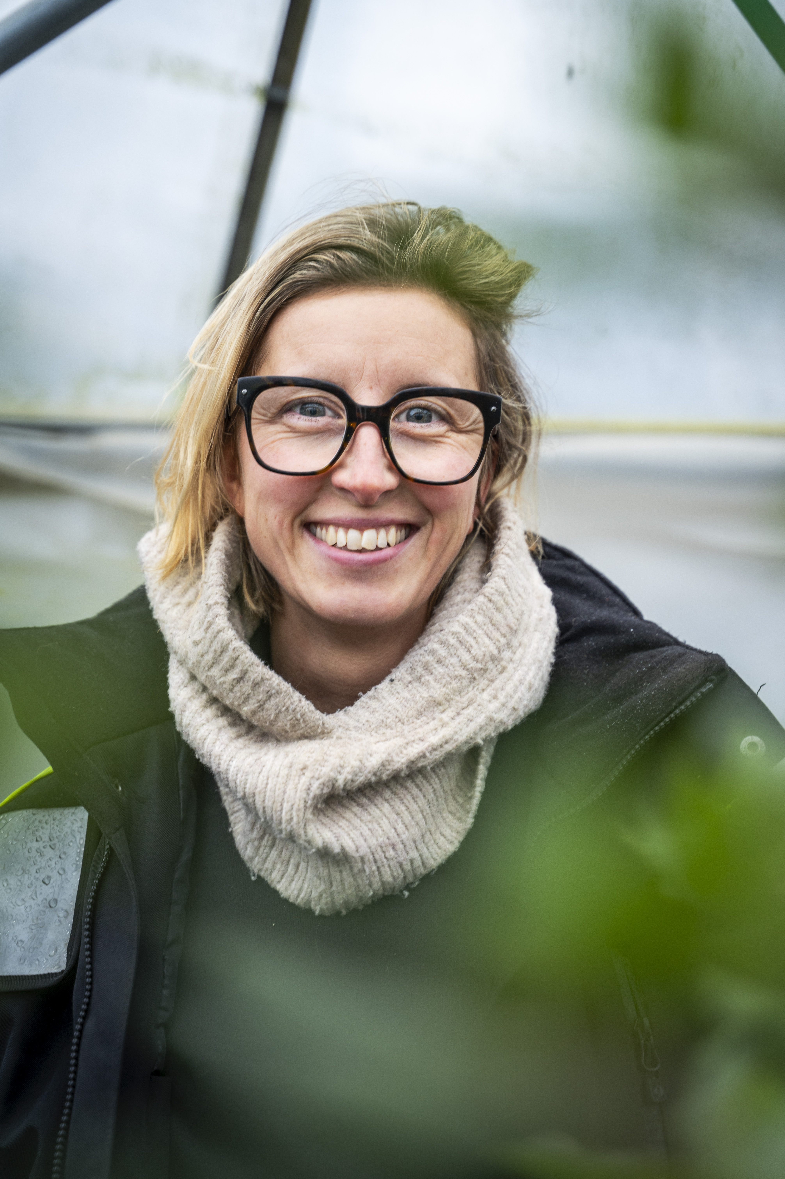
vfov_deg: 31.9
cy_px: 590
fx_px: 2063
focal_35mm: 63
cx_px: 392
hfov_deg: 21.5
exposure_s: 1/125
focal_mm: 63
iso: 560
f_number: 2.8
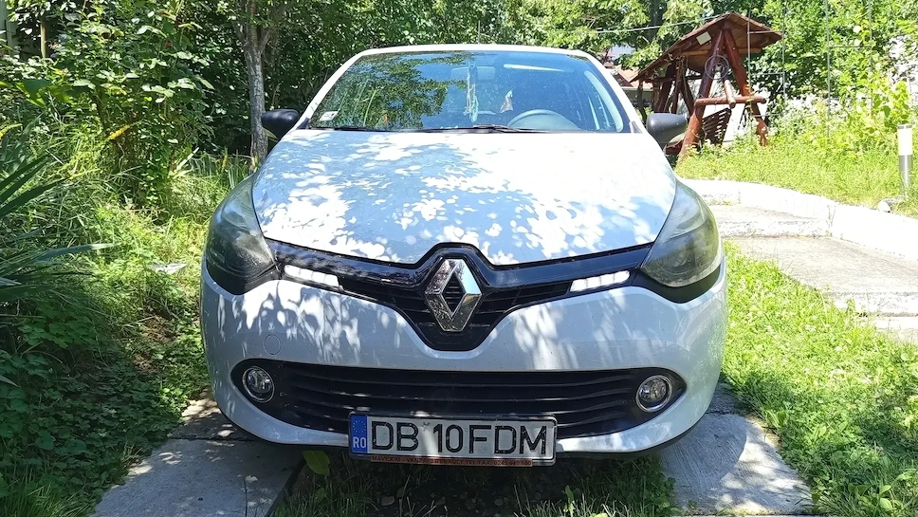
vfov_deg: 42.9
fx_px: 657
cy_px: 237
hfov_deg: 69.8
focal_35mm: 27
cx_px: 463
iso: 51
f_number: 1.7
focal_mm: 5.24
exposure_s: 1/195
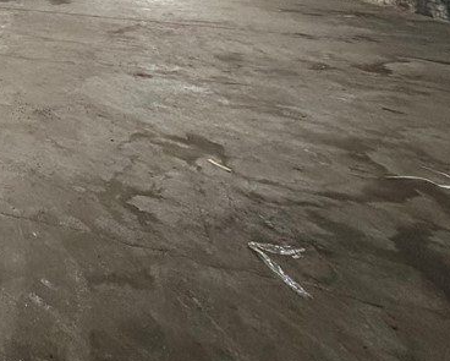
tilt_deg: +2.6
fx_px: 506
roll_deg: -0.5
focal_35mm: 38
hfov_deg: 34.4
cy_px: -103
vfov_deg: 31.0
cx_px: -132
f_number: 2.2
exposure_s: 1/40
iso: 1250
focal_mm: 2.22
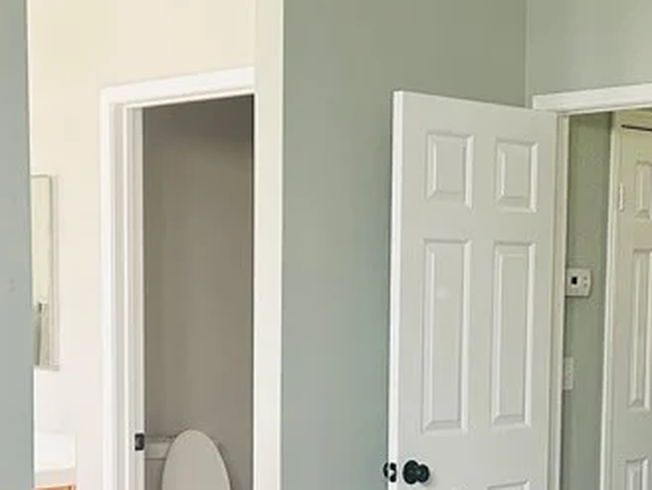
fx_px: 1526
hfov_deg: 24.1
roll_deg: -0.2
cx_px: 333
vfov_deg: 18.0
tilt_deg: -5.7
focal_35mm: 81
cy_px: 405
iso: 125
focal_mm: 5.7
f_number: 1.5
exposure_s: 1/121
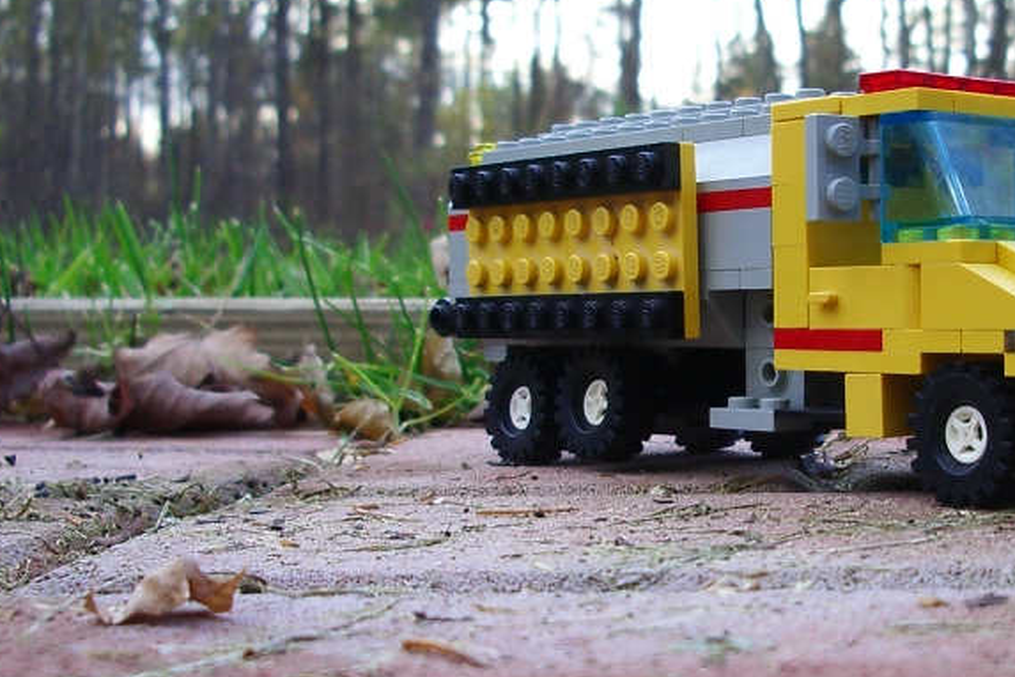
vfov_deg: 20.9
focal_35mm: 65
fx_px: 1832
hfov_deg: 30.4
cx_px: 781
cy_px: 370
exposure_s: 1/125
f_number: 2.6
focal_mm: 5.8
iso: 100
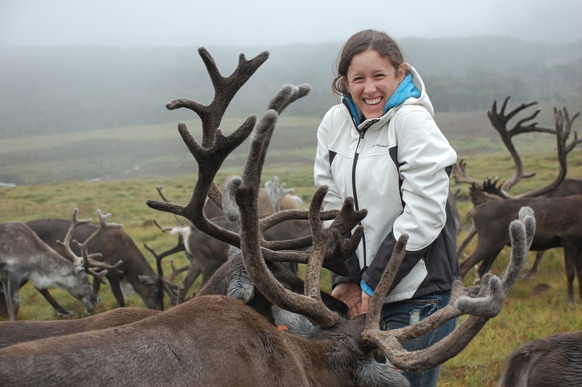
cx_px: 291
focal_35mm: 78
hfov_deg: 26.0
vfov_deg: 17.5
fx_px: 1260
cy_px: 194
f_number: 5.6
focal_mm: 52
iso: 360
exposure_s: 1/125
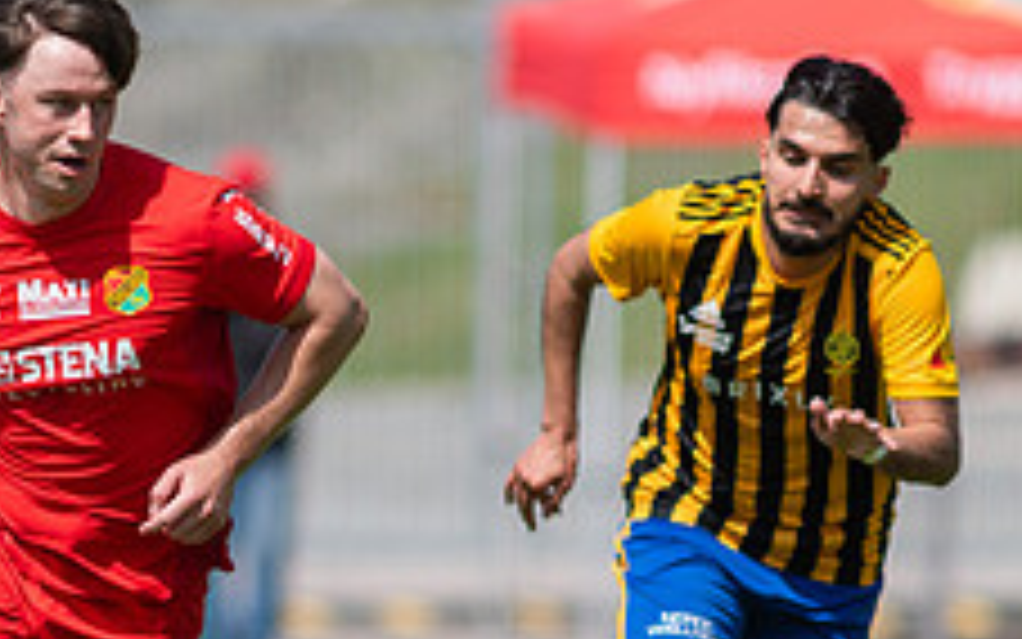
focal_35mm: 1174
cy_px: 610
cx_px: 104
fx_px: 32707
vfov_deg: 1.1
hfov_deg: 1.8
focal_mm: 300
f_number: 3.2
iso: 100
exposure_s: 1/1600
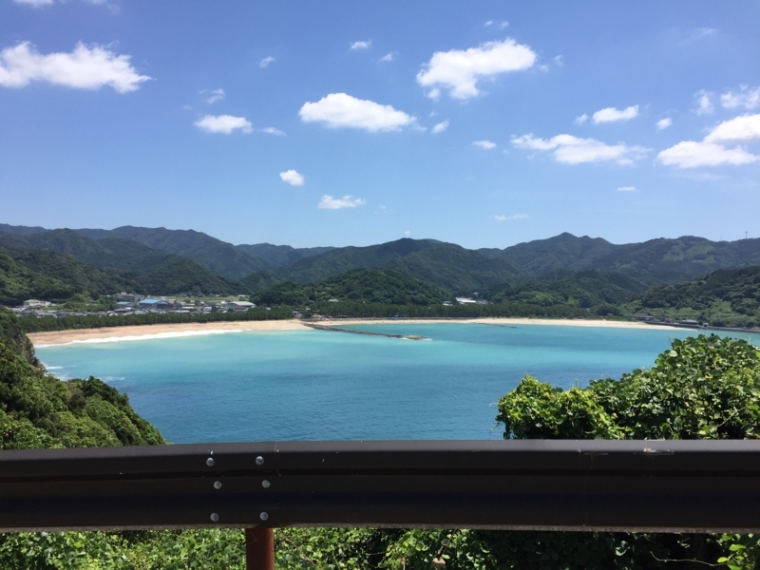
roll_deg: -3.0
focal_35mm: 29
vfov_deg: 48.2
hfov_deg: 61.7
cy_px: 285
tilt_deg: -2.8
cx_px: 380
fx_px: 637
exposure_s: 1/1883
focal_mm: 4.15
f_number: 2.2
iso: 32
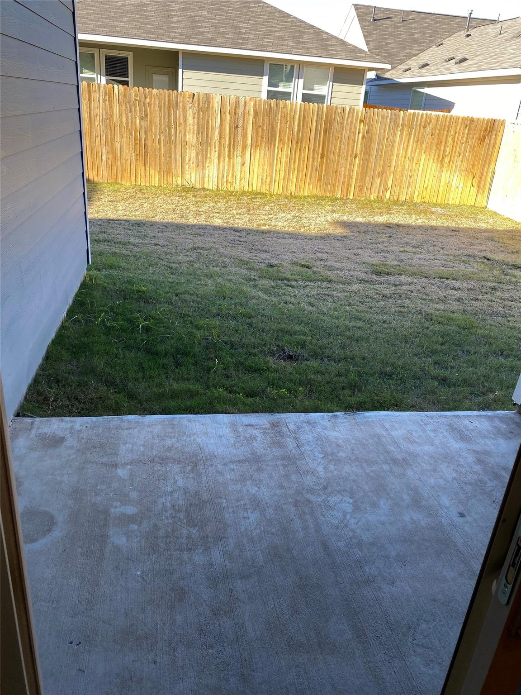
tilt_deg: -23.4
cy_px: 348
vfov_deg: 67.3
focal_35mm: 26
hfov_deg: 53.1
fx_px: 522
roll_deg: -5.3
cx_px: 260
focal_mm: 4.25
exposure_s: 1/519
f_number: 1.8
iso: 32
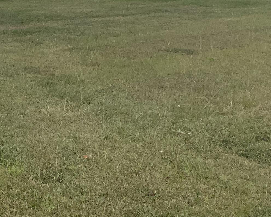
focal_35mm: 86
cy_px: -17
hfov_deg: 22.1
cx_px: 73
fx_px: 690
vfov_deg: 17.3
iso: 16
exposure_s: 1/1848
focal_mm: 3
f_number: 1.8
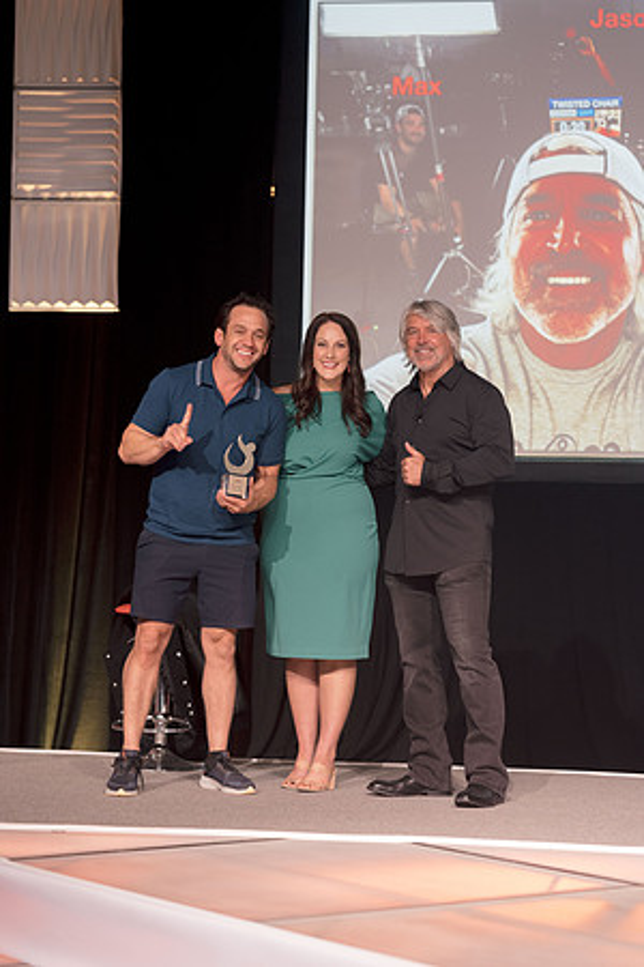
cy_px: 484
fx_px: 2281
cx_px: 322
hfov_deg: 16.1
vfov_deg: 23.9
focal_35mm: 85
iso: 400
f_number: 2.5
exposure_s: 1/200
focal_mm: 85
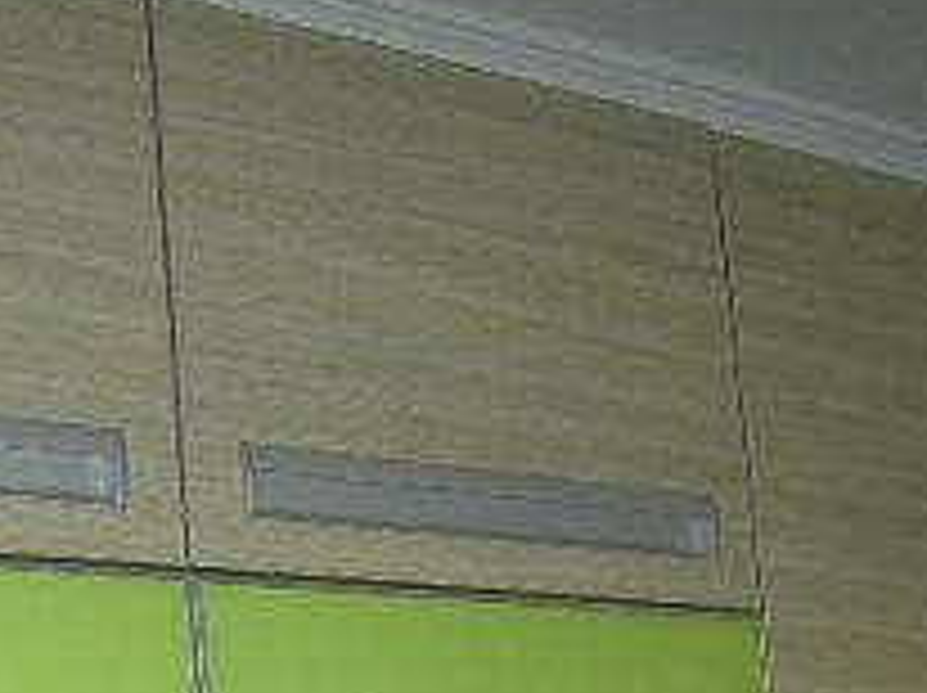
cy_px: 801
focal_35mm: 87
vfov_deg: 16.3
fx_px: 2327
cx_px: 310
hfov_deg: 22.4
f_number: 2.8
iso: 100
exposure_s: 1/50
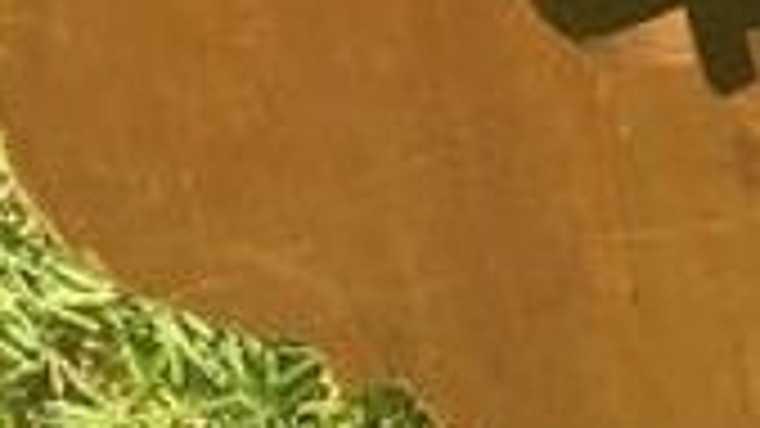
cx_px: 729
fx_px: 5017
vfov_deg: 4.4
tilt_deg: -71.7
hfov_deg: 8.6
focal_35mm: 249
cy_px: -1484
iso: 25
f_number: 2.2
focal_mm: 4.15
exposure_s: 1/705
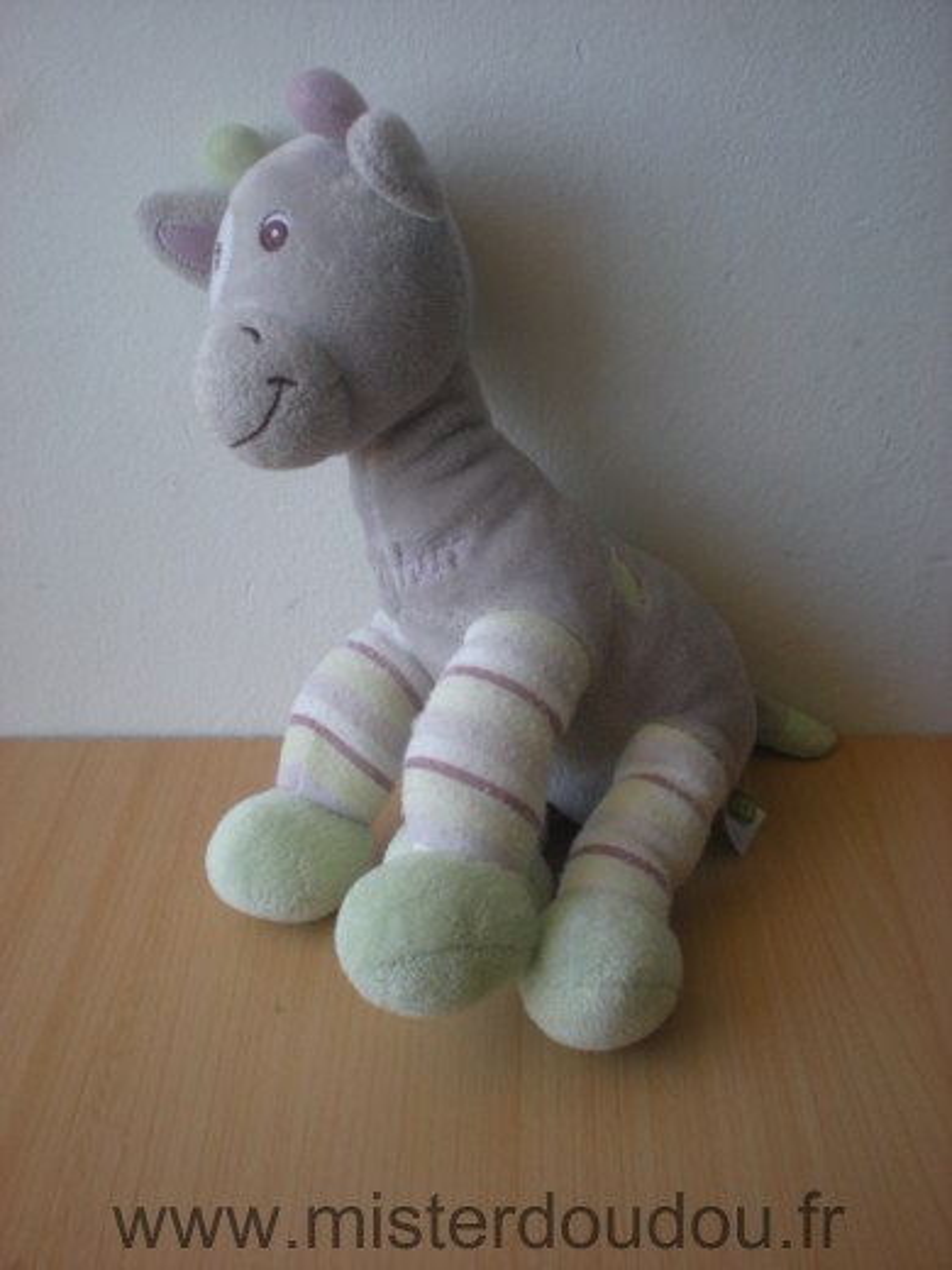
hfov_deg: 37.7
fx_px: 1393
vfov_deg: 49.0
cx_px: 476
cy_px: 635
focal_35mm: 38
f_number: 3.1
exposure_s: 1/62.7
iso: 88
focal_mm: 6.3
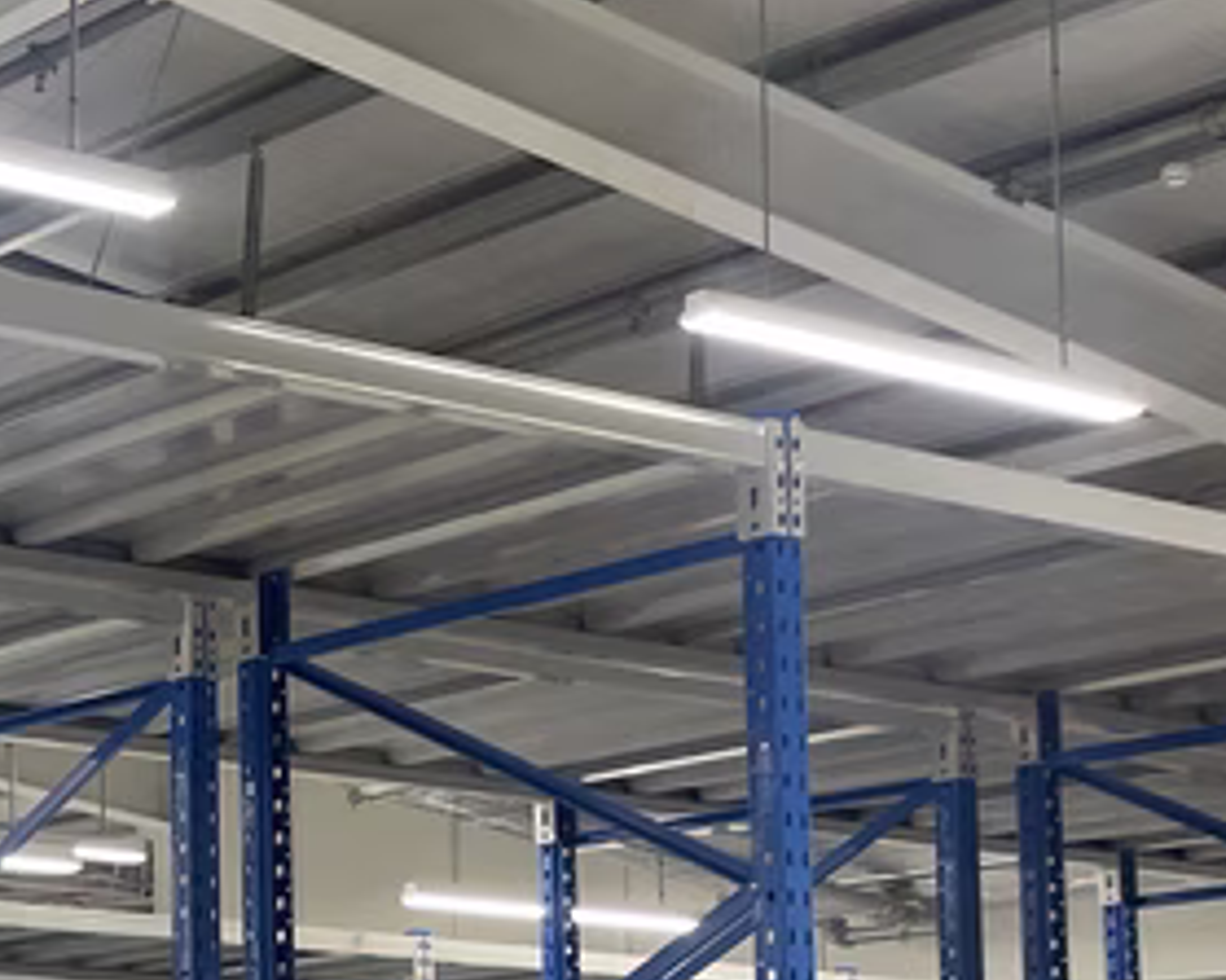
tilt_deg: +3.7
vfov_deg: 16.3
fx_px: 3301
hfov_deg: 18.1
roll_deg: +0.0
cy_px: 1107
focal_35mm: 91
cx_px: -765
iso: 125
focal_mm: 4.2
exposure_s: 1/116
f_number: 1.6
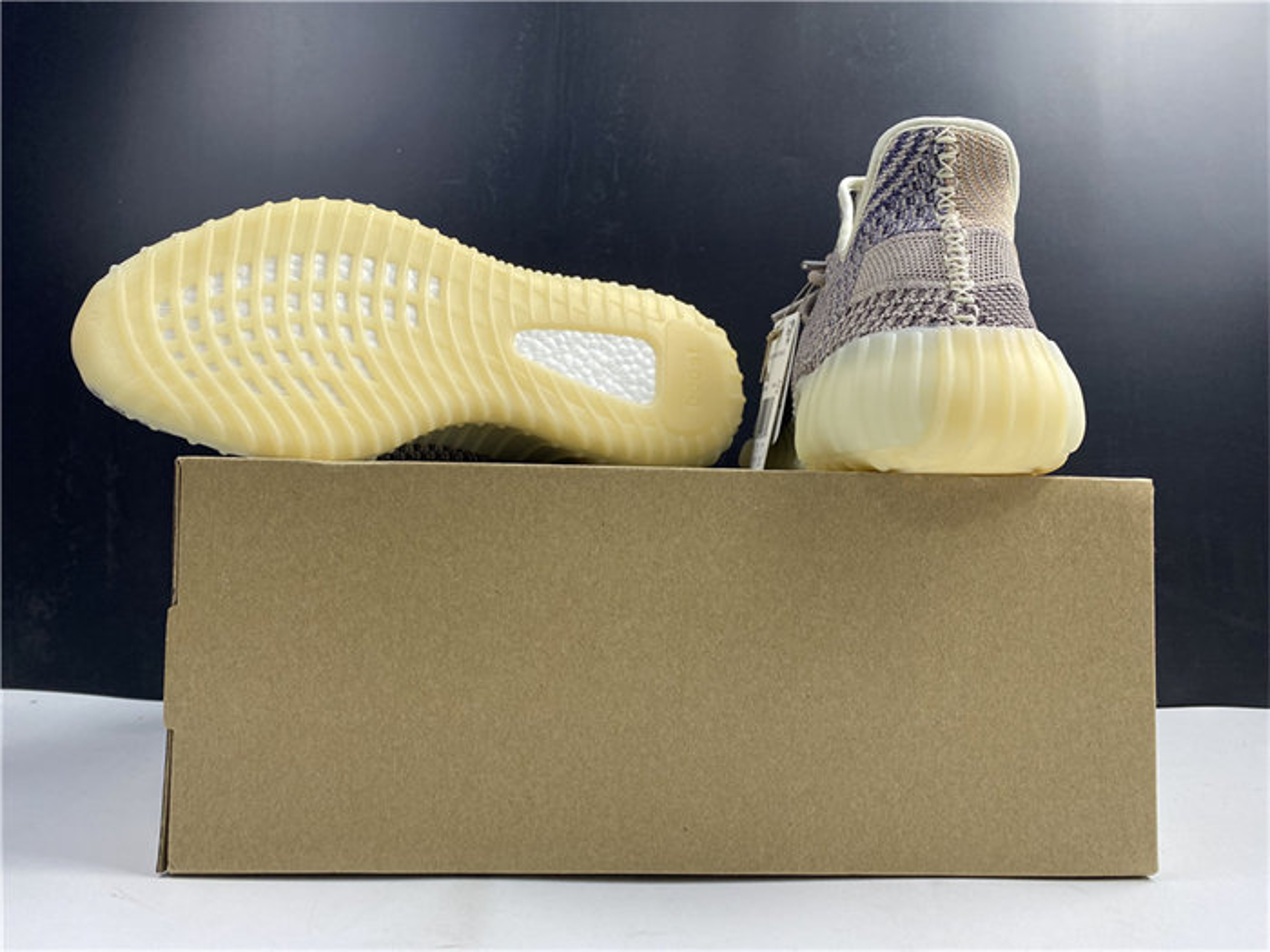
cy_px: 476
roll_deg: +1.0
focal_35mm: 26
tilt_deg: +6.1
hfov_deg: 67.3
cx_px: 635
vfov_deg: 53.1
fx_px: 954
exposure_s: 1/121
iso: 100
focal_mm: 4.25
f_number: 1.8
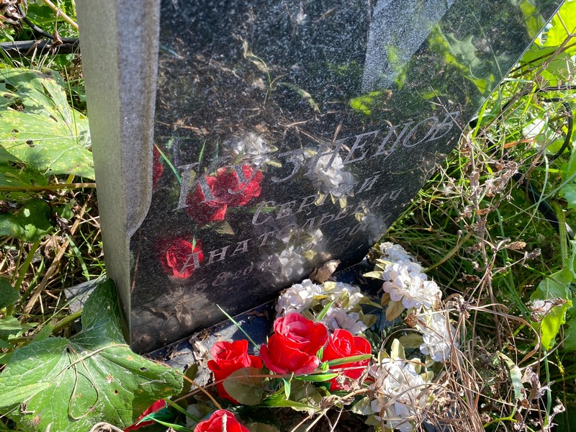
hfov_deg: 67.3
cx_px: 288
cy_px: 216
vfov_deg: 53.1
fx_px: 433
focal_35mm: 26
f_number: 1.8
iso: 32
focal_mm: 4.25
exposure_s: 1/199
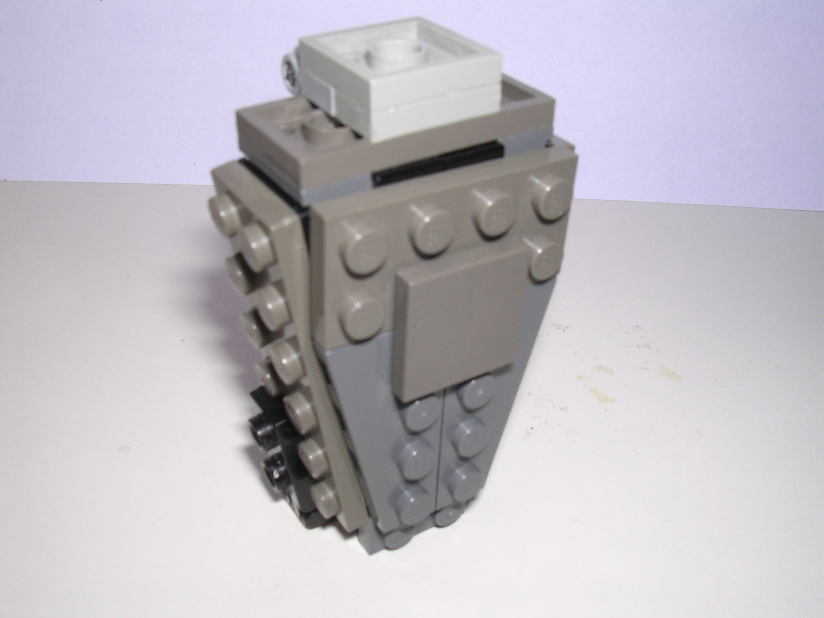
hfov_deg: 49.0
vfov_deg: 37.7
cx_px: 412
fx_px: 905
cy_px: 309
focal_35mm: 38
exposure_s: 1/60.1
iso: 100
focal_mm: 5.8
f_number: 5.6
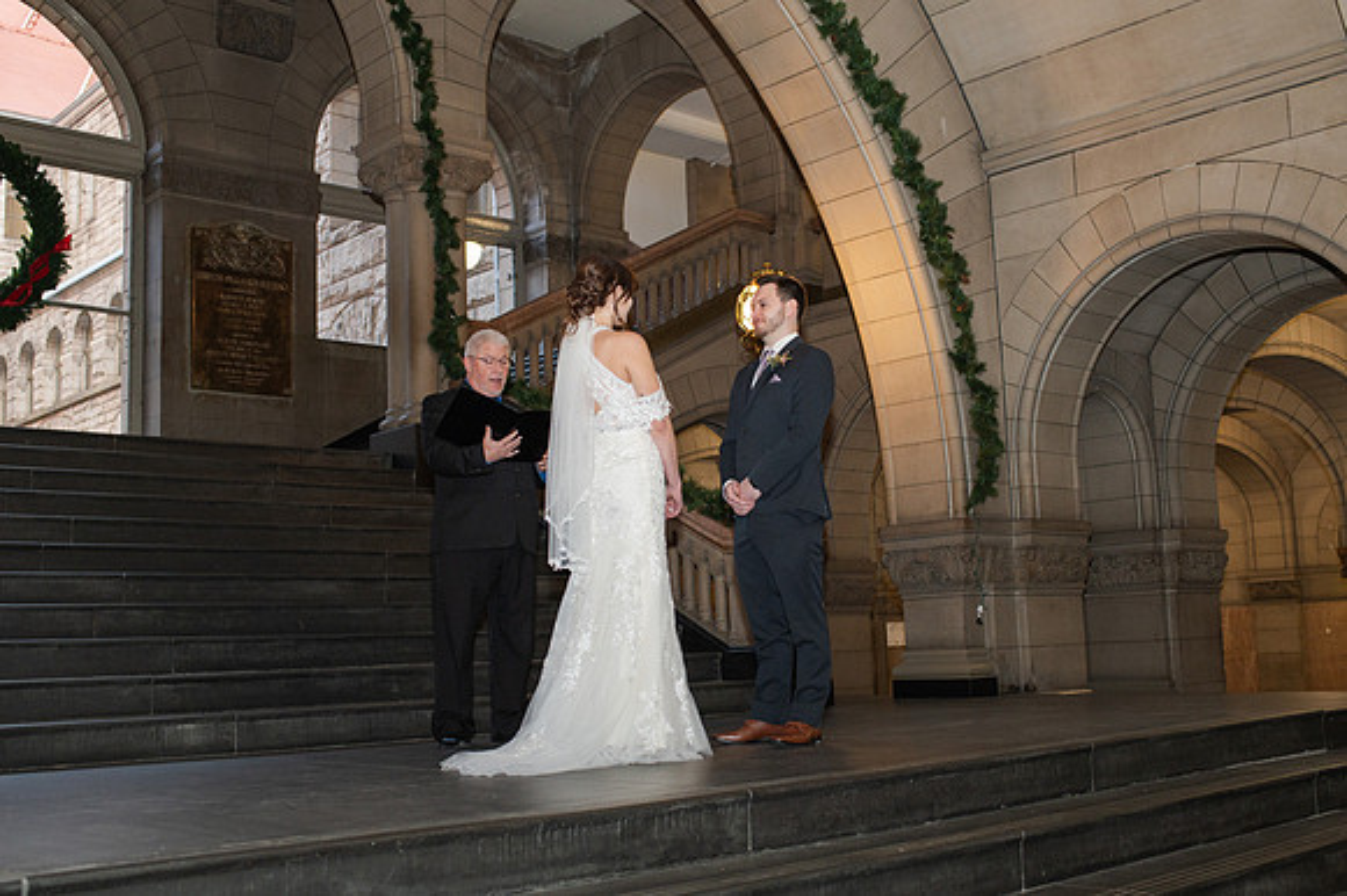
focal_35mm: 40
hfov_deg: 48.7
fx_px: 1490
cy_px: 475
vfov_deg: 33.5
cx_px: 678
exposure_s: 1/200
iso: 1000
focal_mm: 35
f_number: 3.5
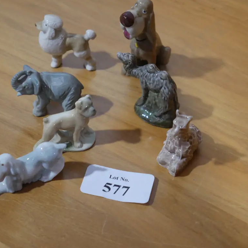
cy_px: 124
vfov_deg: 19.3
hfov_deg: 19.3
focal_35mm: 90
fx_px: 729
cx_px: 92
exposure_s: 1/100
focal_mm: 38
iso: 1600
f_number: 5.5
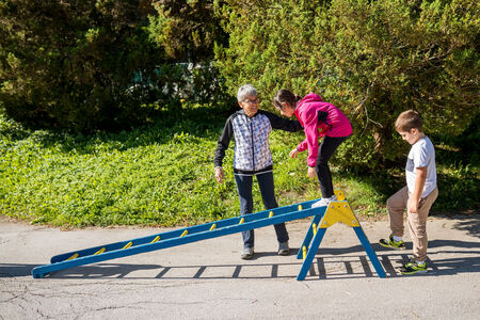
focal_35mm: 39
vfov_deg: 34.5
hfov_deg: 49.9
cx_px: 265
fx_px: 514
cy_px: 144
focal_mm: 35
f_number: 2.8
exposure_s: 1/800
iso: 100
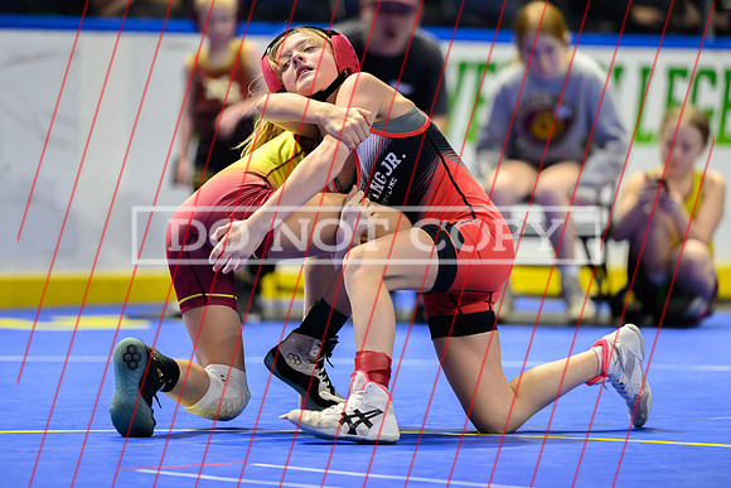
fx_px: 4765
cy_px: 202
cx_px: 382
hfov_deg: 8.8
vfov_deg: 5.9
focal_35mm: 235
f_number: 2.8
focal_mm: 200
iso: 4500
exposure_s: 1/800
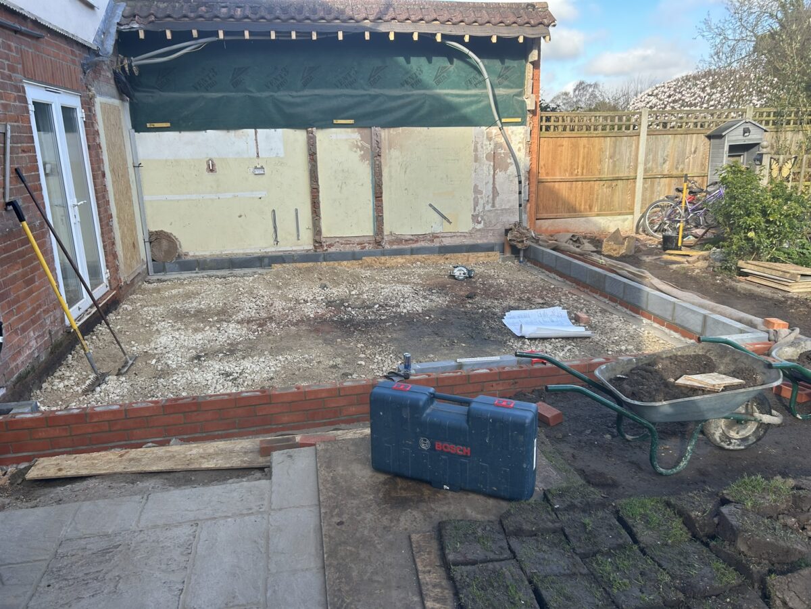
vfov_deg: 53.1
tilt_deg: -15.1
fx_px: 609
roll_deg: +1.4
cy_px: 304
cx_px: 406
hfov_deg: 67.3
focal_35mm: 26
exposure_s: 1/733
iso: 50
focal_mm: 5.7
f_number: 1.5
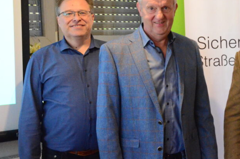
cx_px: 225
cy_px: 66
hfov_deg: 26.6
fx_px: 486
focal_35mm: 73
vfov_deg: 18.6
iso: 6400
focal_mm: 25
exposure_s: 1/160
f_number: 6.3
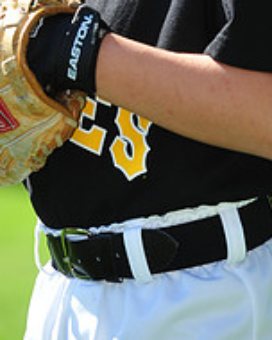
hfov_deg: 4.8
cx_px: 132
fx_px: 3220
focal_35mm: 320
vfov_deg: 6.0
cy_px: -111
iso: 200
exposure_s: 1/500
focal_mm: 112
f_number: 5
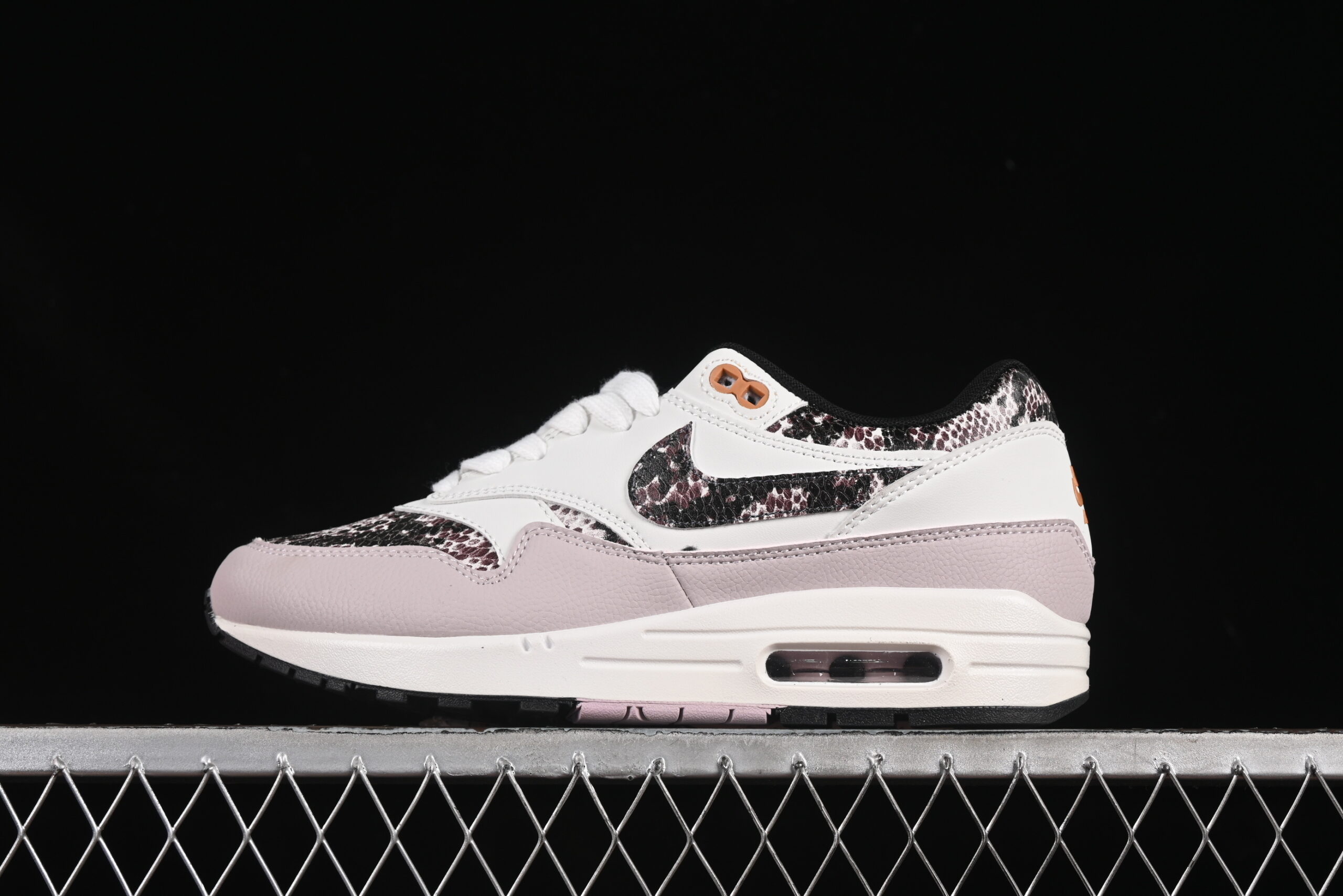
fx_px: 2798
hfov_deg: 27.0
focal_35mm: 75
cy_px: 448
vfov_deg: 18.2
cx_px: 672
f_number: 8
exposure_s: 1/60
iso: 160
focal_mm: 50
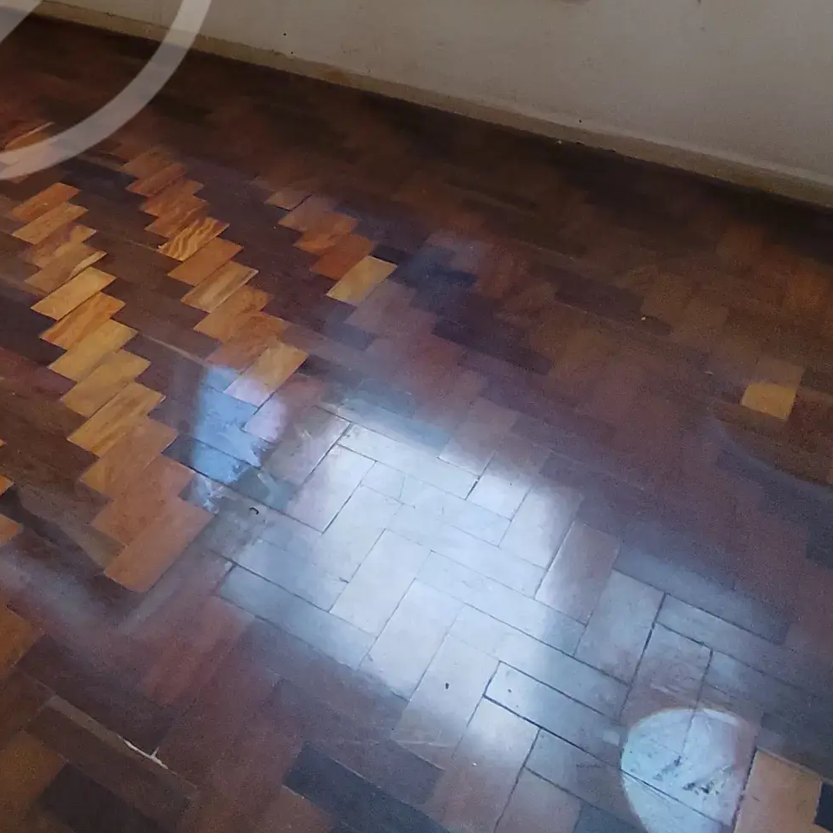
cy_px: -88
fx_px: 1280
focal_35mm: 47
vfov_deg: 31.8
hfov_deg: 32.4
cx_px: -46
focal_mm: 1.65
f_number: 2.2
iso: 50
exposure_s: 1/120
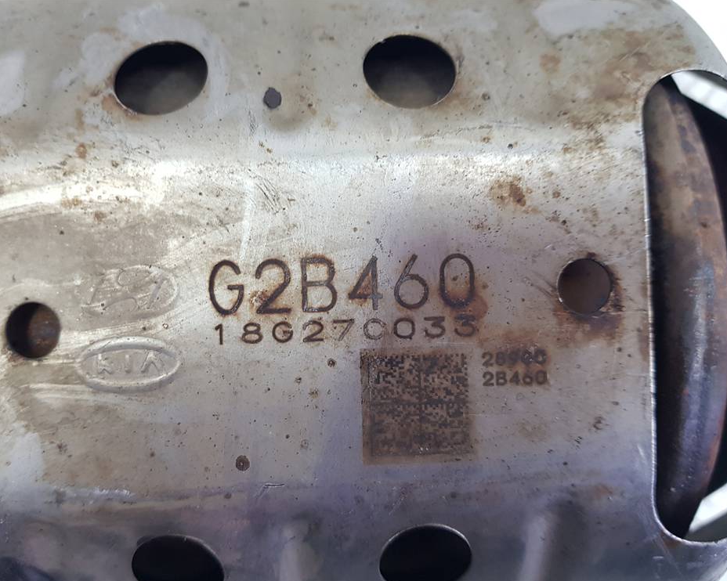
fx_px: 602
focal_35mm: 28
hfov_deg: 62.2
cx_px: 338
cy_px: 298
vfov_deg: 51.5
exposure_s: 1/50
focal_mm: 4.2
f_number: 1.7
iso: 125
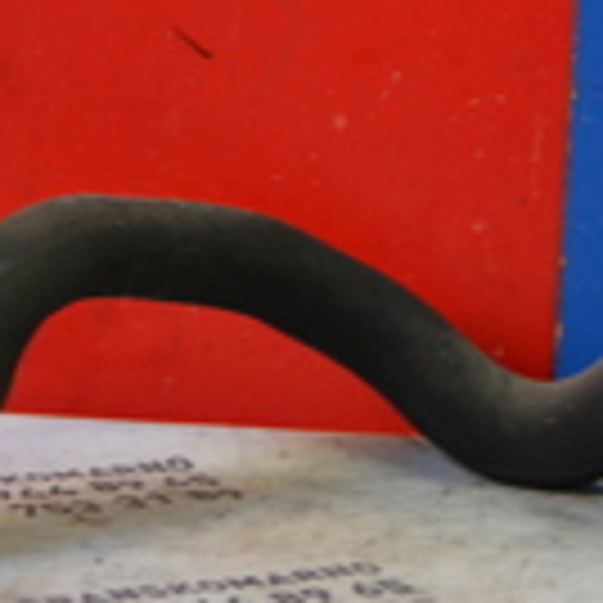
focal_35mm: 158
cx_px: 184
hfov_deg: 11.0
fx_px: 3114
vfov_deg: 11.0
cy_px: 112
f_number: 4
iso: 640
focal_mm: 26
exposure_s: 1/60
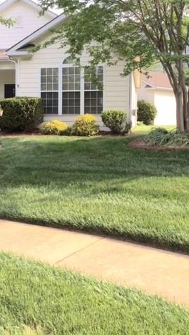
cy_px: 131
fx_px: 382
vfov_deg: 47.0
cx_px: 33
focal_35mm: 43
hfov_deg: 27.1
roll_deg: -0.1
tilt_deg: -0.6
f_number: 2.2
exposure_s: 1/618
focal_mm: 4.15
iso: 32
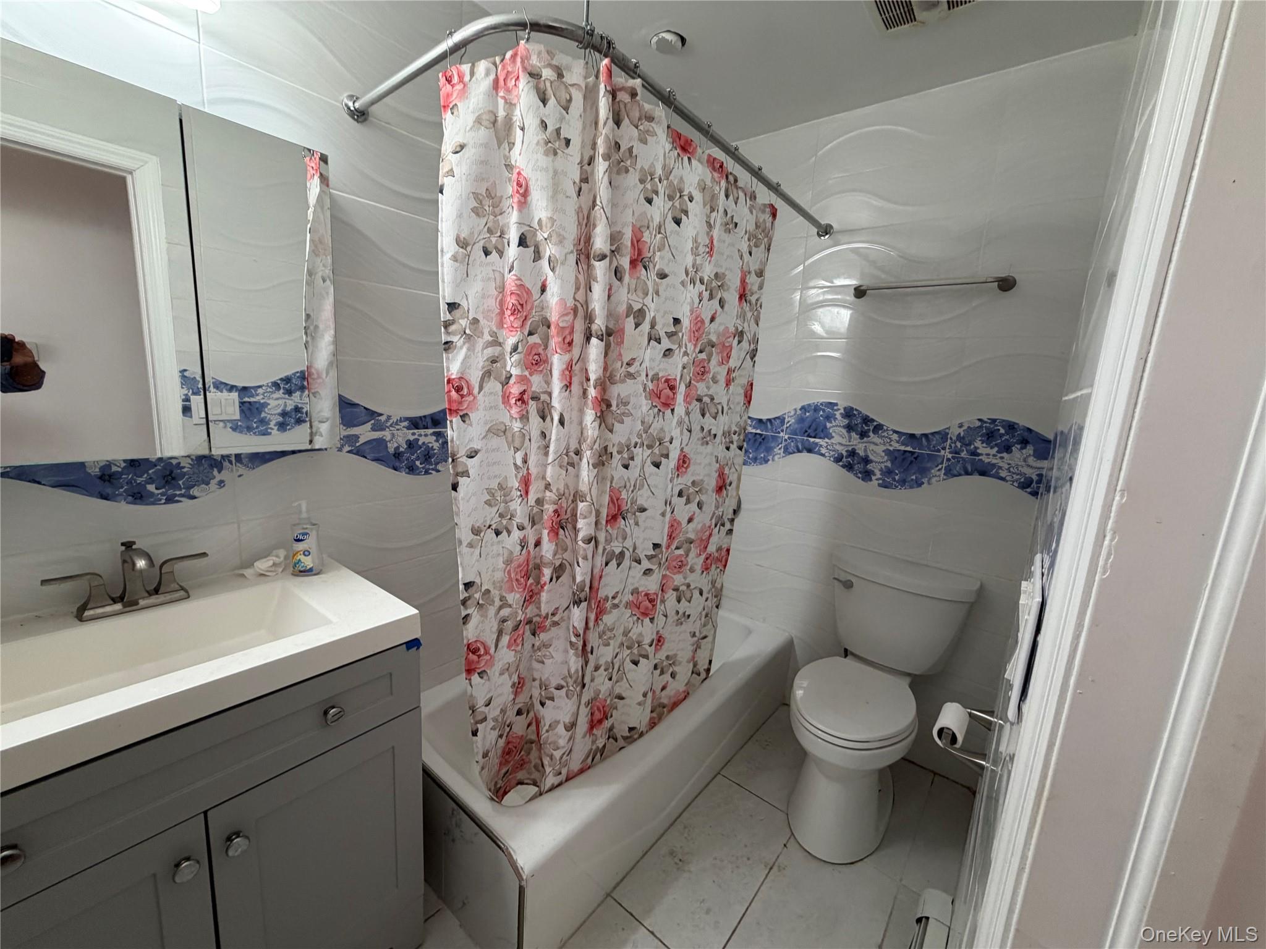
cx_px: 633
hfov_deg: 102.1
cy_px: 474
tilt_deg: -12.6
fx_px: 512
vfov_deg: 85.7
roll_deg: -3.0
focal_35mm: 14
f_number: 2.2
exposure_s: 1/120
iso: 200
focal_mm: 2.22
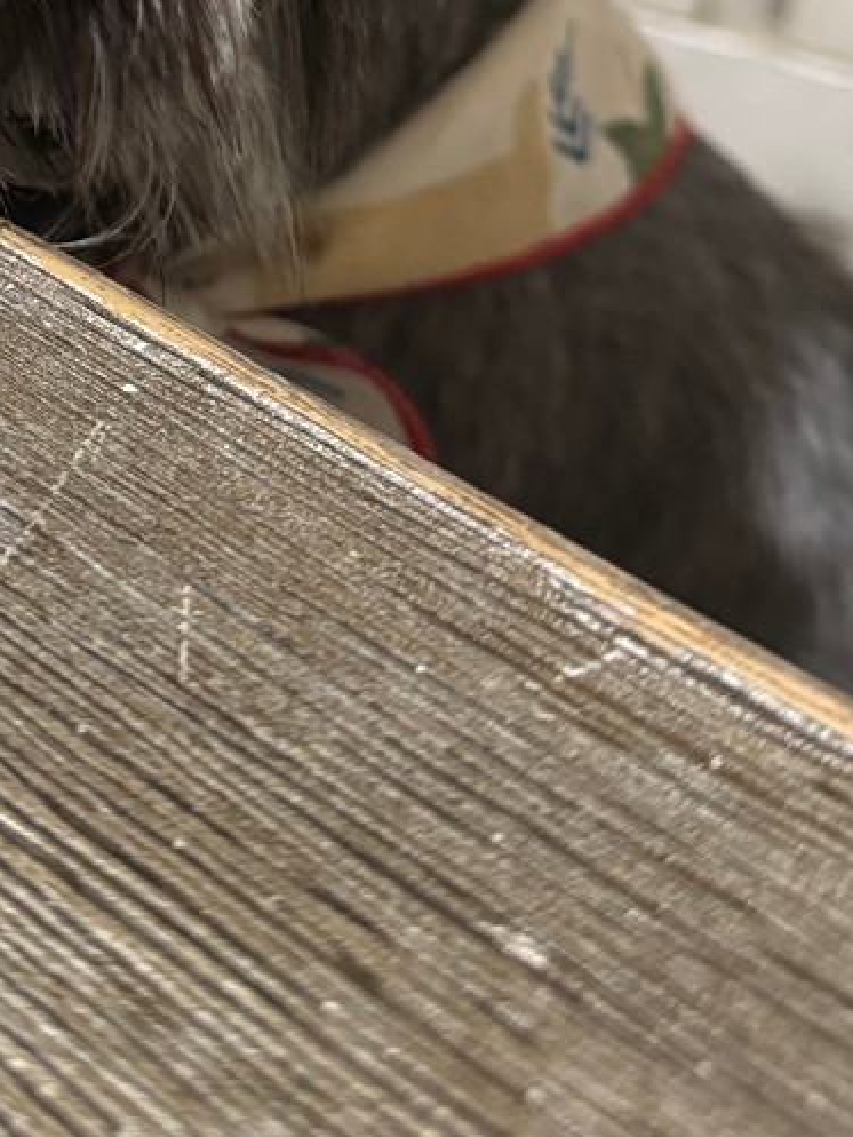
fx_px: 2266
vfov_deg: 25.7
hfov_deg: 20.7
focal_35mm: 69
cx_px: 33
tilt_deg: -25.1
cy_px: -160
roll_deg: +2.5
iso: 500
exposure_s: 1/60
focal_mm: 6.76
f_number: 1.78
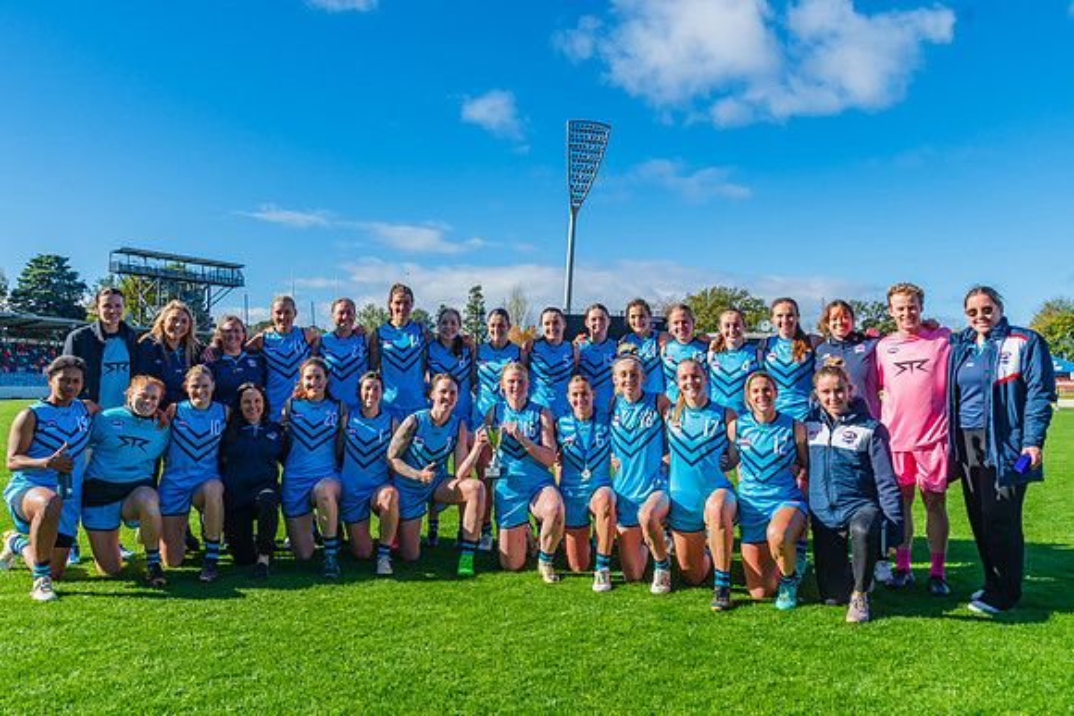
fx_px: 831
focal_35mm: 28
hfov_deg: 65.7
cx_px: 520
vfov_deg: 46.6
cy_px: 358
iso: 200
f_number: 8
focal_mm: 18
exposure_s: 1/500
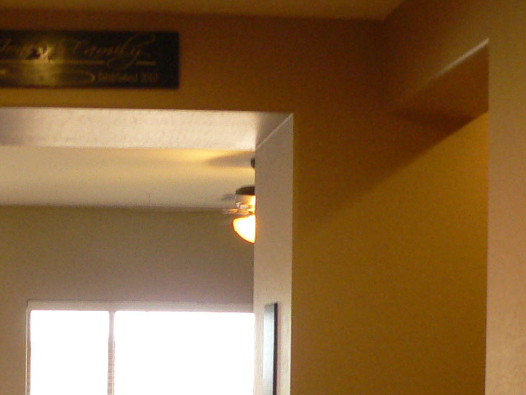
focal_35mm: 94
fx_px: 1428
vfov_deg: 15.2
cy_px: 475
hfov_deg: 20.5
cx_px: 61
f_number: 2.8
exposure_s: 1/30
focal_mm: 6
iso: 200
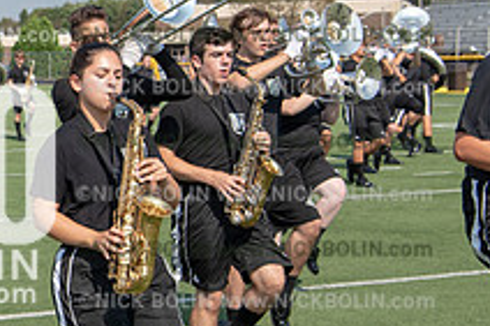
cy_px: 195
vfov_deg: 13.1
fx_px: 1414
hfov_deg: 18.5
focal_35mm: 104
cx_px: -109
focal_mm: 38
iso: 200
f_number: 5.6
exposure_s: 1/1250
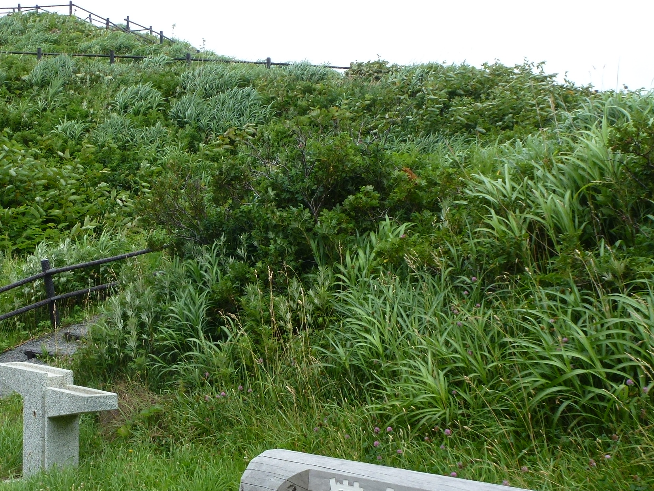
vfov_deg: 28.4
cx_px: 177
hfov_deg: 36.7
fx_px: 964
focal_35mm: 51
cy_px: 319
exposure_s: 1/200
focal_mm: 5.9
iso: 100
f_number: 4
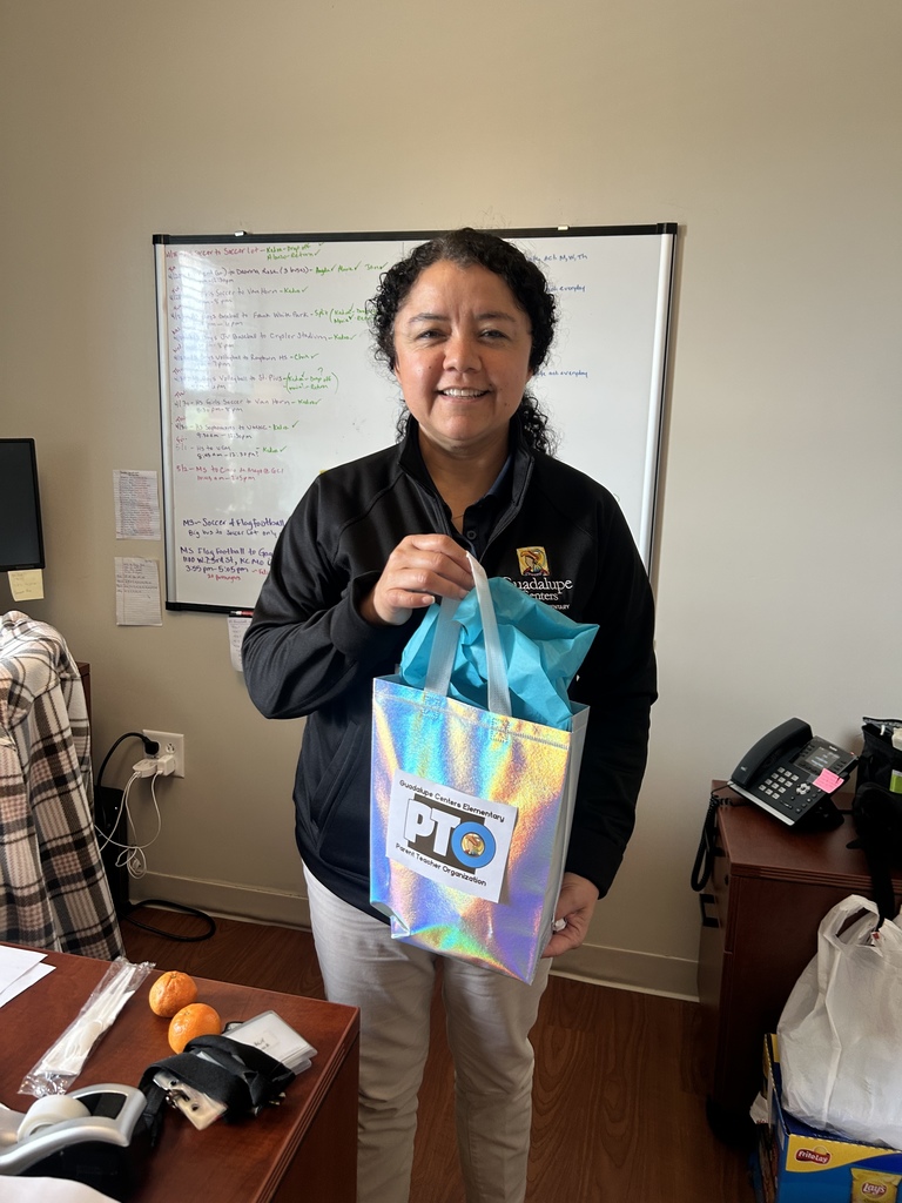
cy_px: 602
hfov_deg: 53.1
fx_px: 903
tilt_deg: -10.7
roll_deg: -3.0
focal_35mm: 26
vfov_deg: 67.3
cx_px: 451
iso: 80
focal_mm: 5.7
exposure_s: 1/60
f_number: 1.5
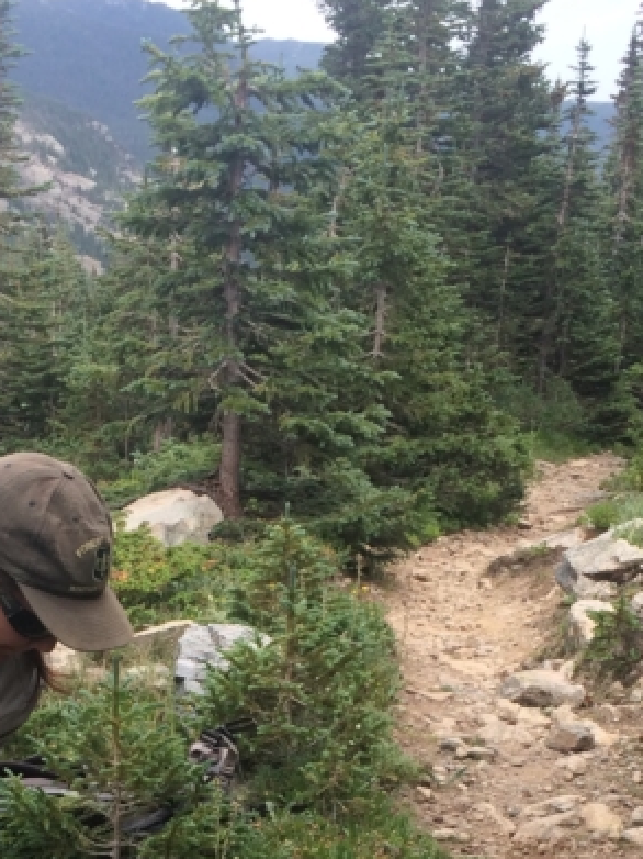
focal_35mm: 76
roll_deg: -0.5
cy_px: 892
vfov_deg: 24.3
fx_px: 1883
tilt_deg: -25.2
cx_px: 230
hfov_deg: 19.3
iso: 32
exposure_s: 1/672
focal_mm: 4.15
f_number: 2.2
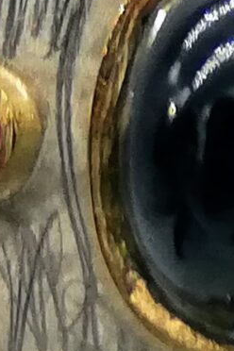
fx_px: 2720
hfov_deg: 4.5
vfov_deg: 7.4
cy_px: 182
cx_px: 991
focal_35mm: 279
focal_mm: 3.81
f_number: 2.2
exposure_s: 1/326
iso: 100
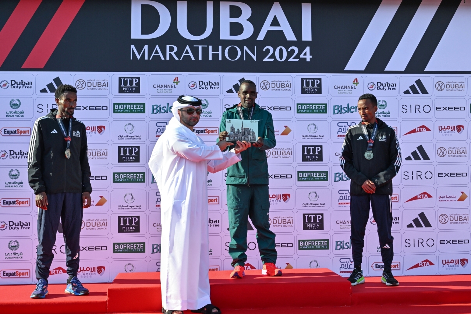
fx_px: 615
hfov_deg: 41.9
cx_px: 236
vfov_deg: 28.6
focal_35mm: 47
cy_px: 157
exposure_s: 1/400
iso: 200
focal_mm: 47
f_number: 8
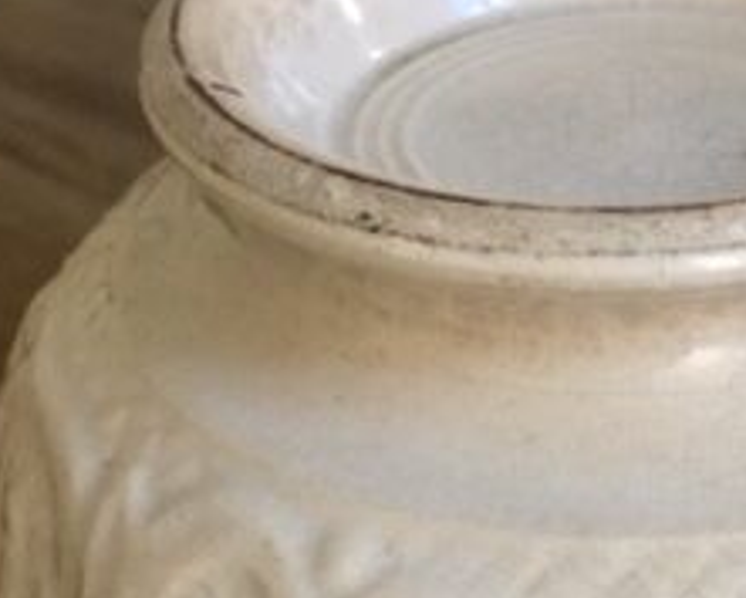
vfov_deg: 18.4
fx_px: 1811
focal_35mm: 82
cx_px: 651
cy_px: 557
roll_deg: +2.9
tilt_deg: -39.2
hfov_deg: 22.8
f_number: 2.2
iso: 80
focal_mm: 4.15
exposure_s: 1/17
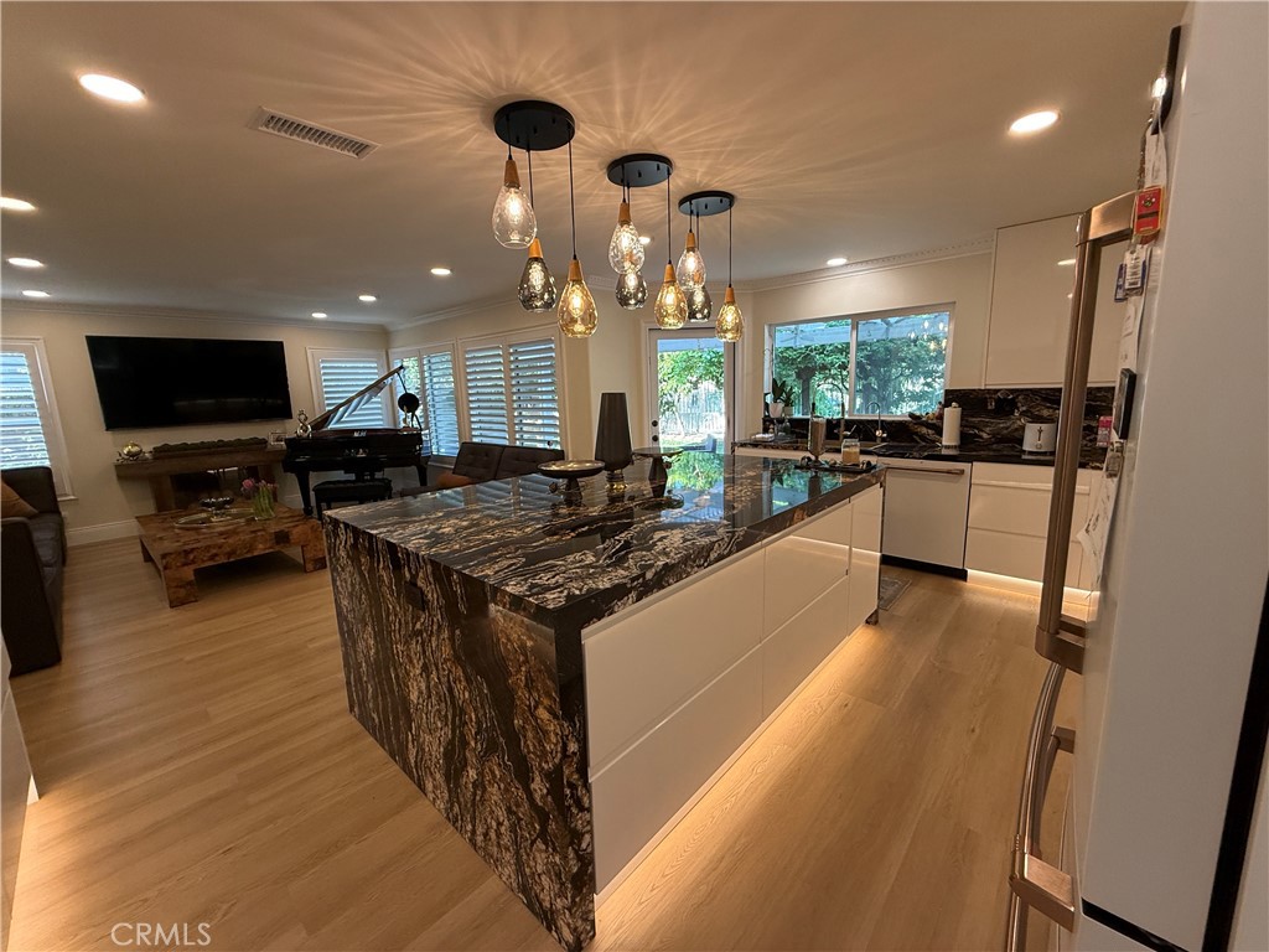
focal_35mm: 14
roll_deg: +1.4
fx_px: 513
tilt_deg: -8.5
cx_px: 634
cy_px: 476
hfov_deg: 102.1
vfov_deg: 85.7
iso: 200
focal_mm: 2.22
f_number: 2.2
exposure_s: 1/120
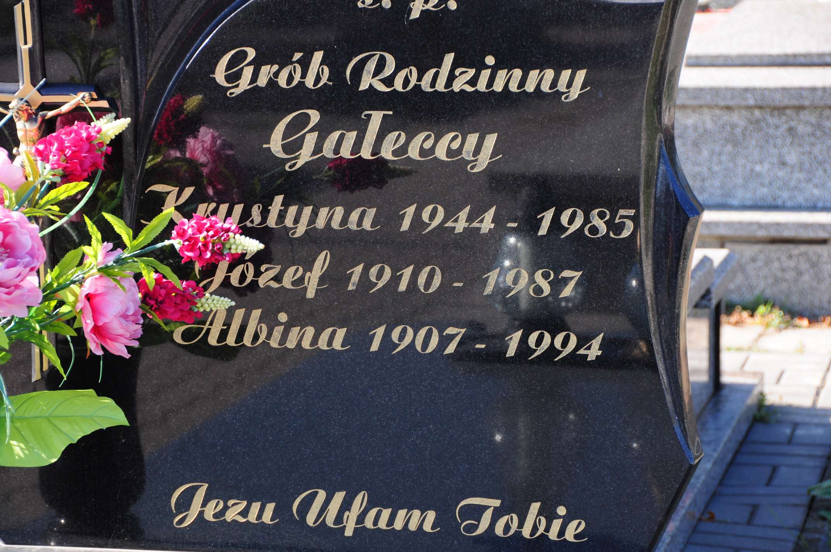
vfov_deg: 10.1
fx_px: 3112
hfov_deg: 15.2
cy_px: 276
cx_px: 416
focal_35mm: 135
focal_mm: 90
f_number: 7.1
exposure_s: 1/250
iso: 320
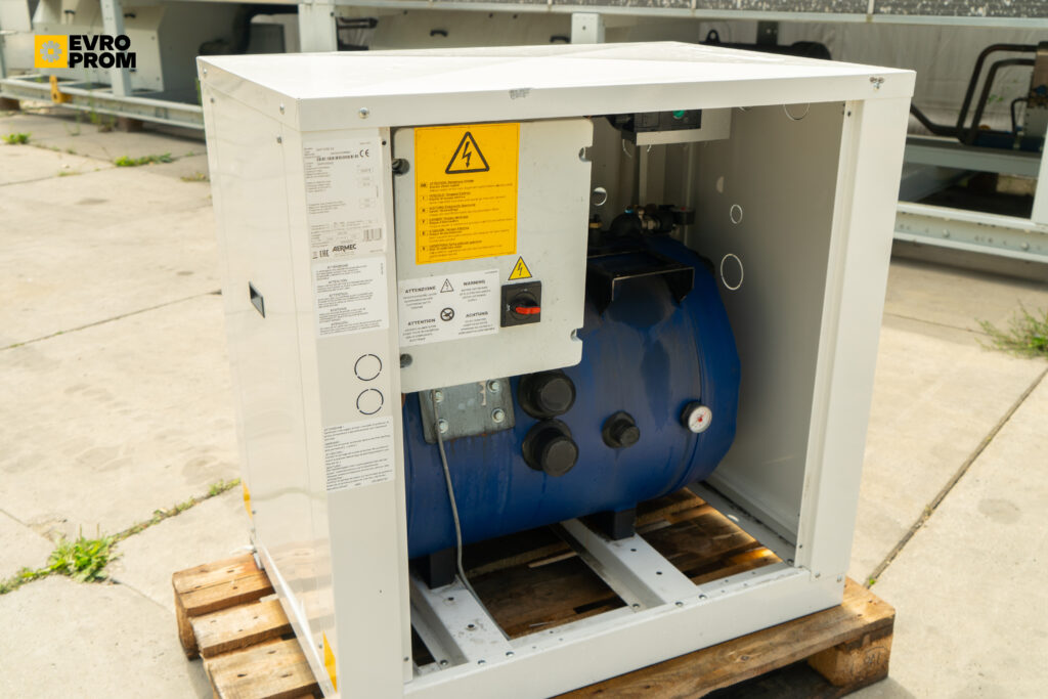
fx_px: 961
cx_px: 524
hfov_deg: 57.2
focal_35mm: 33
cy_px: 350
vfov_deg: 40.0
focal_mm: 33
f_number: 6.3
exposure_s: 1/100
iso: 100
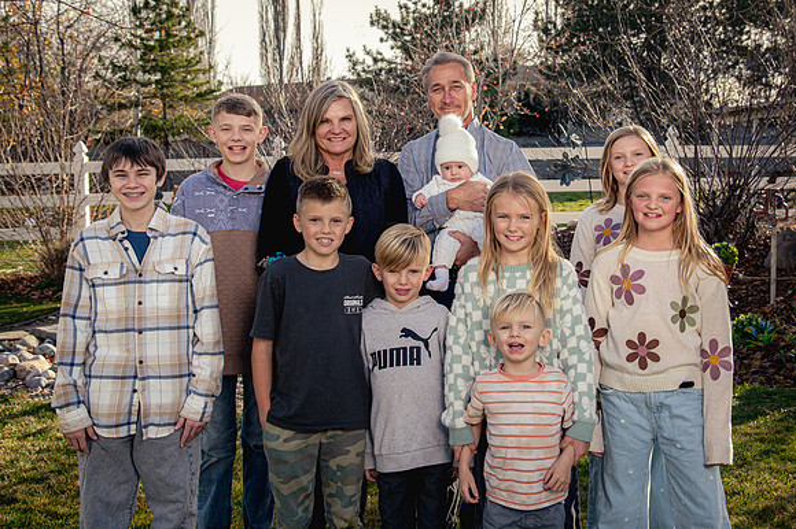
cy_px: 219
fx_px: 1138
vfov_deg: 26.2
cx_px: 466
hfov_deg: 38.4
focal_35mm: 51
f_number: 7.1
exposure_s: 1/250
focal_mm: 44
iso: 500
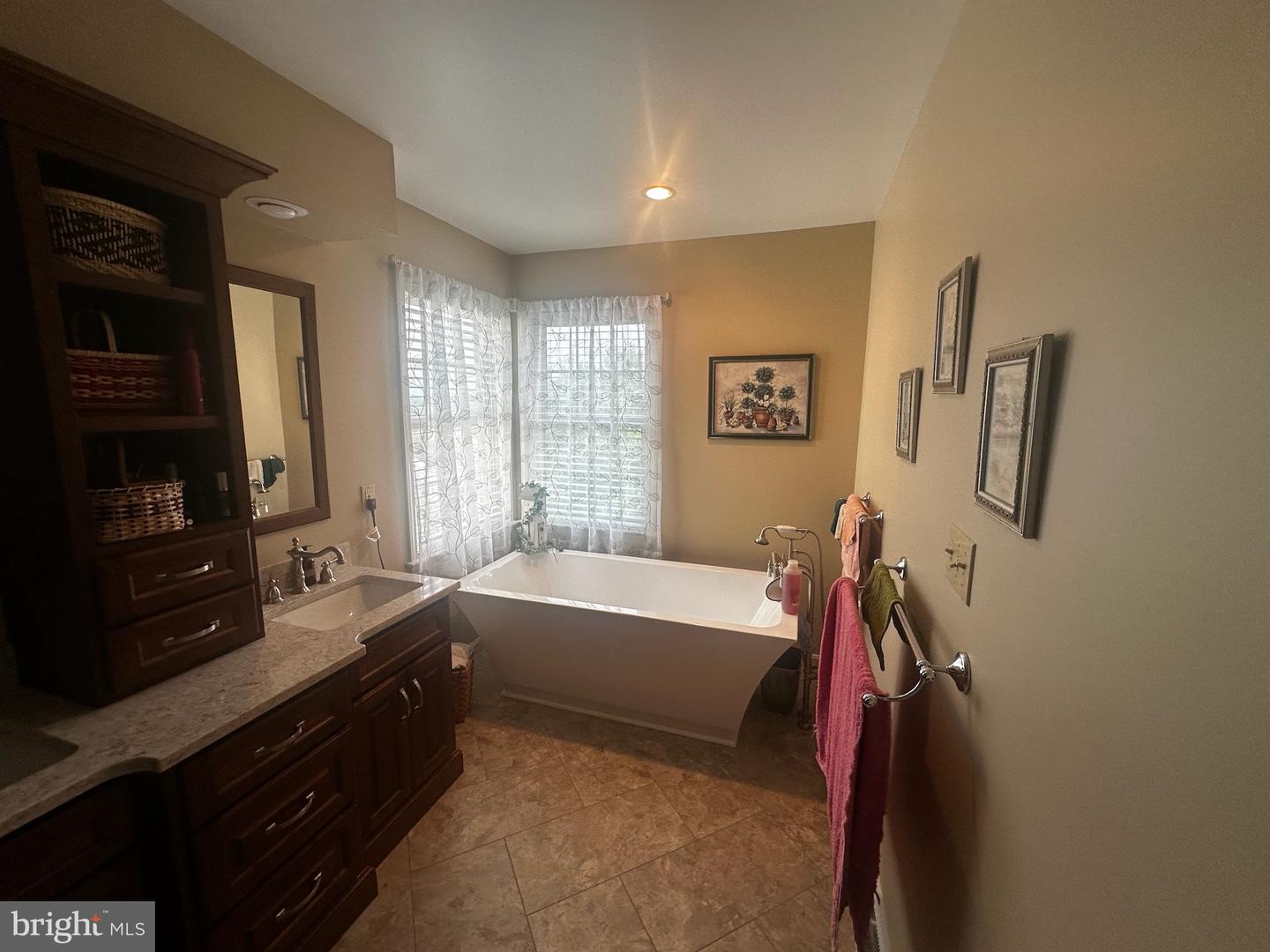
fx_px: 514
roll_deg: -0.5
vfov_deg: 85.7
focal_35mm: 14
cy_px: 476
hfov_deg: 102.1
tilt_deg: -6.3
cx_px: 635
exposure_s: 1/120
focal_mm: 2.22
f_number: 2.2
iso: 80
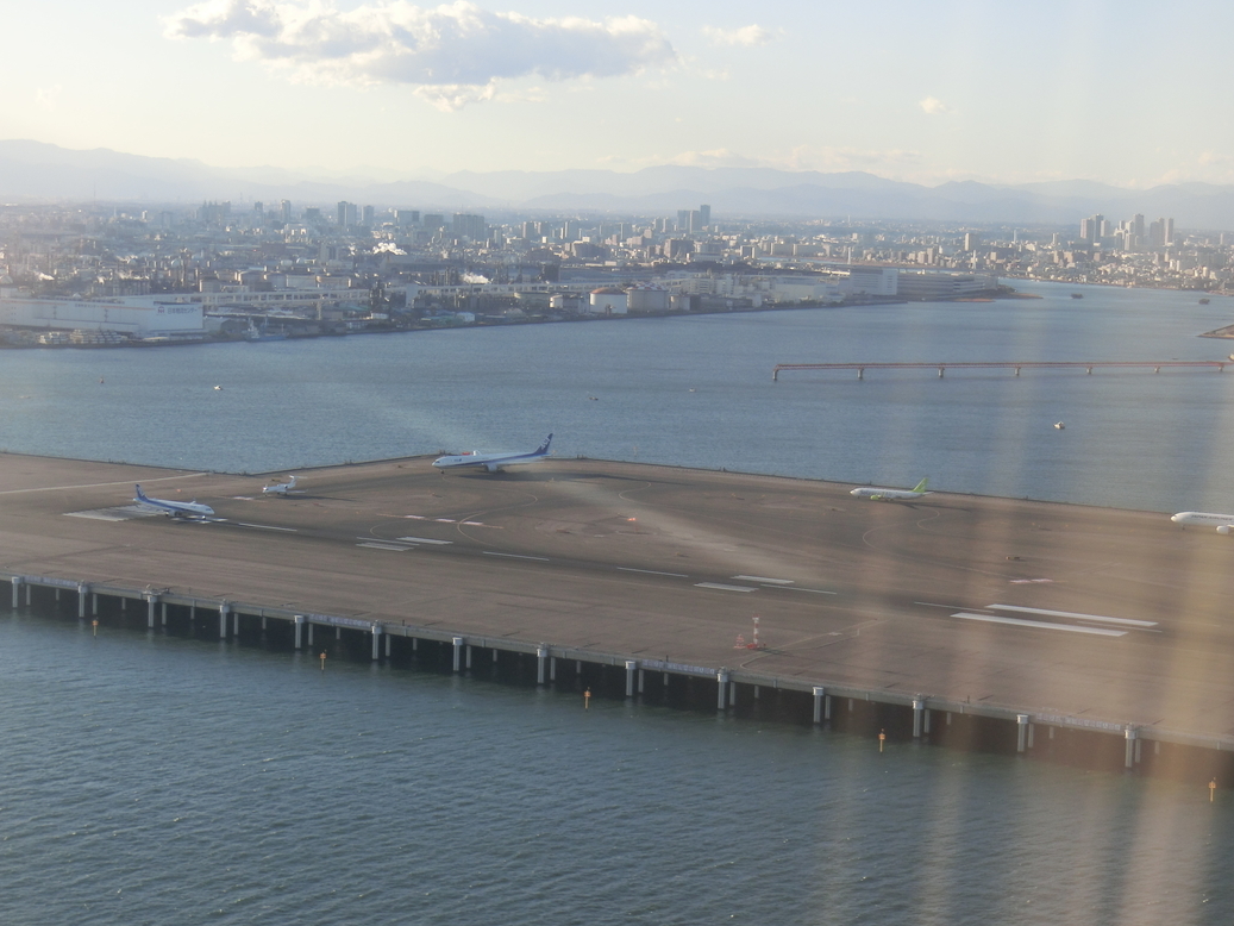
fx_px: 2888
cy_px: 443
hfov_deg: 24.1
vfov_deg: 18.2
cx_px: 593
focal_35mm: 81
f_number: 5.2
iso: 80
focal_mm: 12.4
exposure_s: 1/160
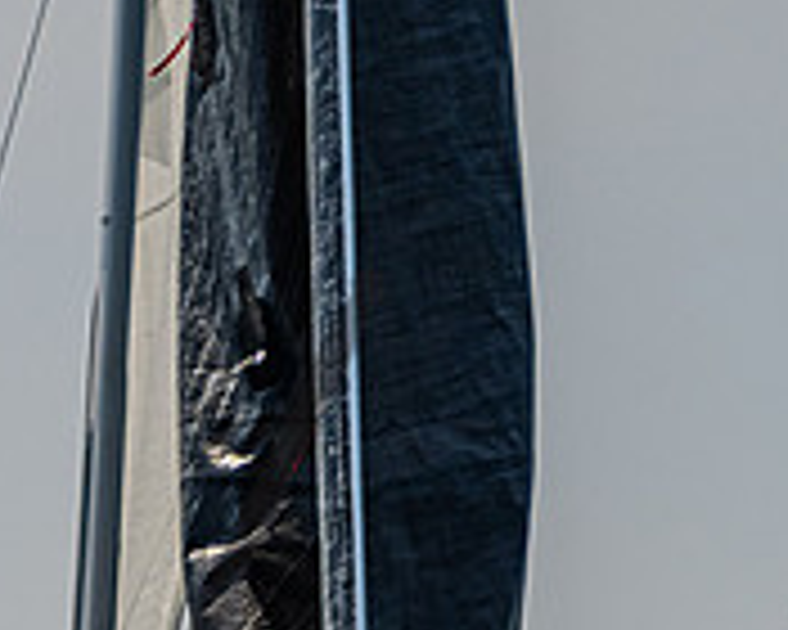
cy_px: 524
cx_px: 35
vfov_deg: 1.1
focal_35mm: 1441
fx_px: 33607
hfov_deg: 1.3
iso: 500
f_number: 8
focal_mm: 340
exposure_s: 1/3200
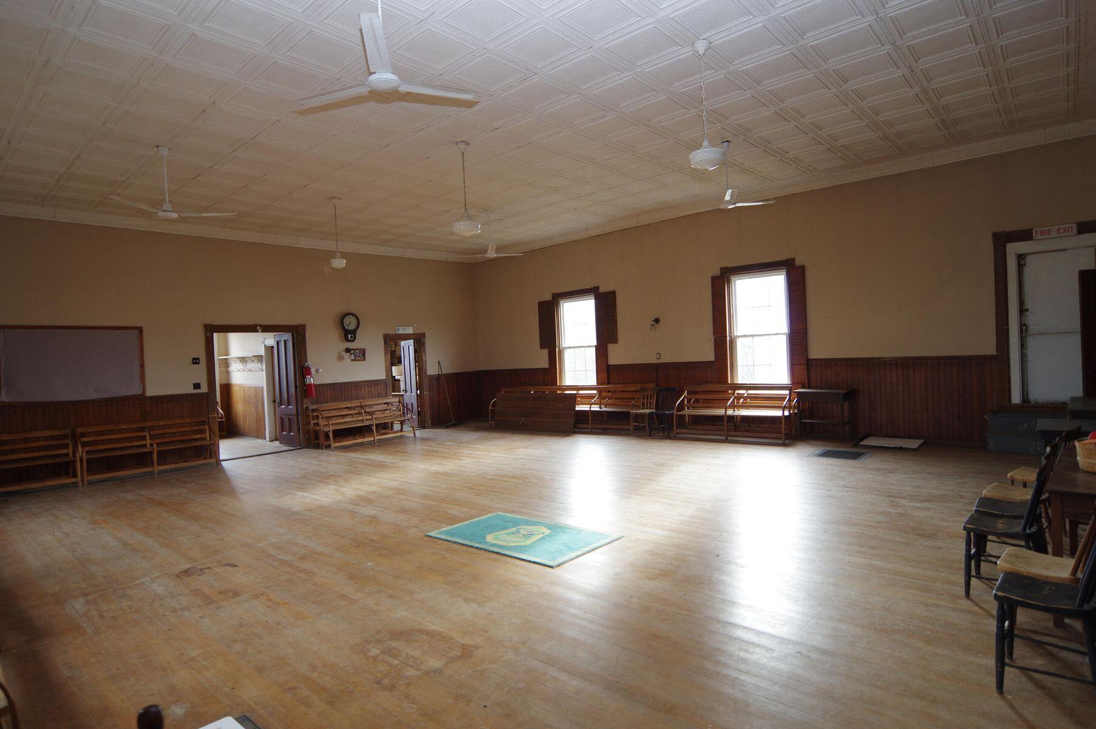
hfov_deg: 90.1
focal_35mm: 18
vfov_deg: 67.3
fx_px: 547
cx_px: 548
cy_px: 364
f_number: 8
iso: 320
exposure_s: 1/8
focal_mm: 12
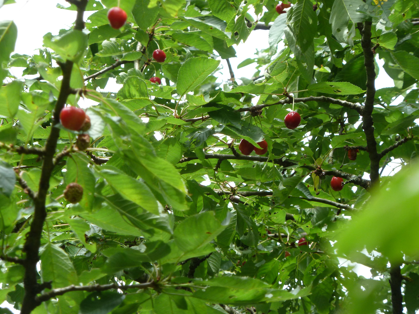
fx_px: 2760
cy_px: 156
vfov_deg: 6.5
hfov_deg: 8.7
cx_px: 198
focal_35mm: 228
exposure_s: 1/200
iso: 160
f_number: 4.6
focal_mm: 34.4
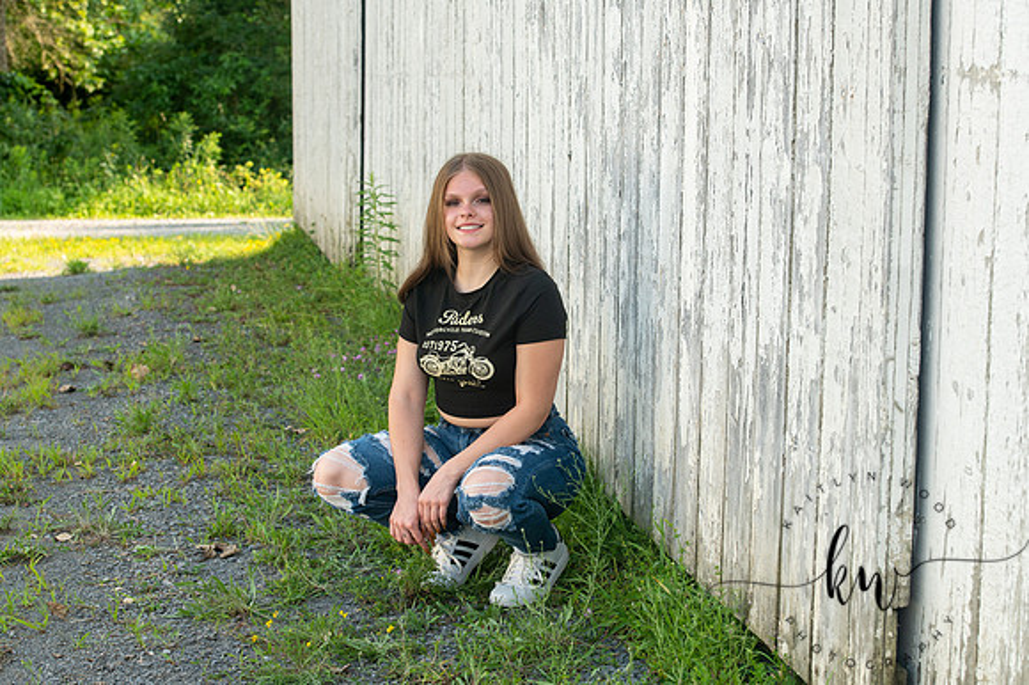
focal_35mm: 75
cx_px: 514
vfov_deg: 18.2
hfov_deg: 27.0
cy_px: 342
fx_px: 2142
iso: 400
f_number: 7.1
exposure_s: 1/250
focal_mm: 75
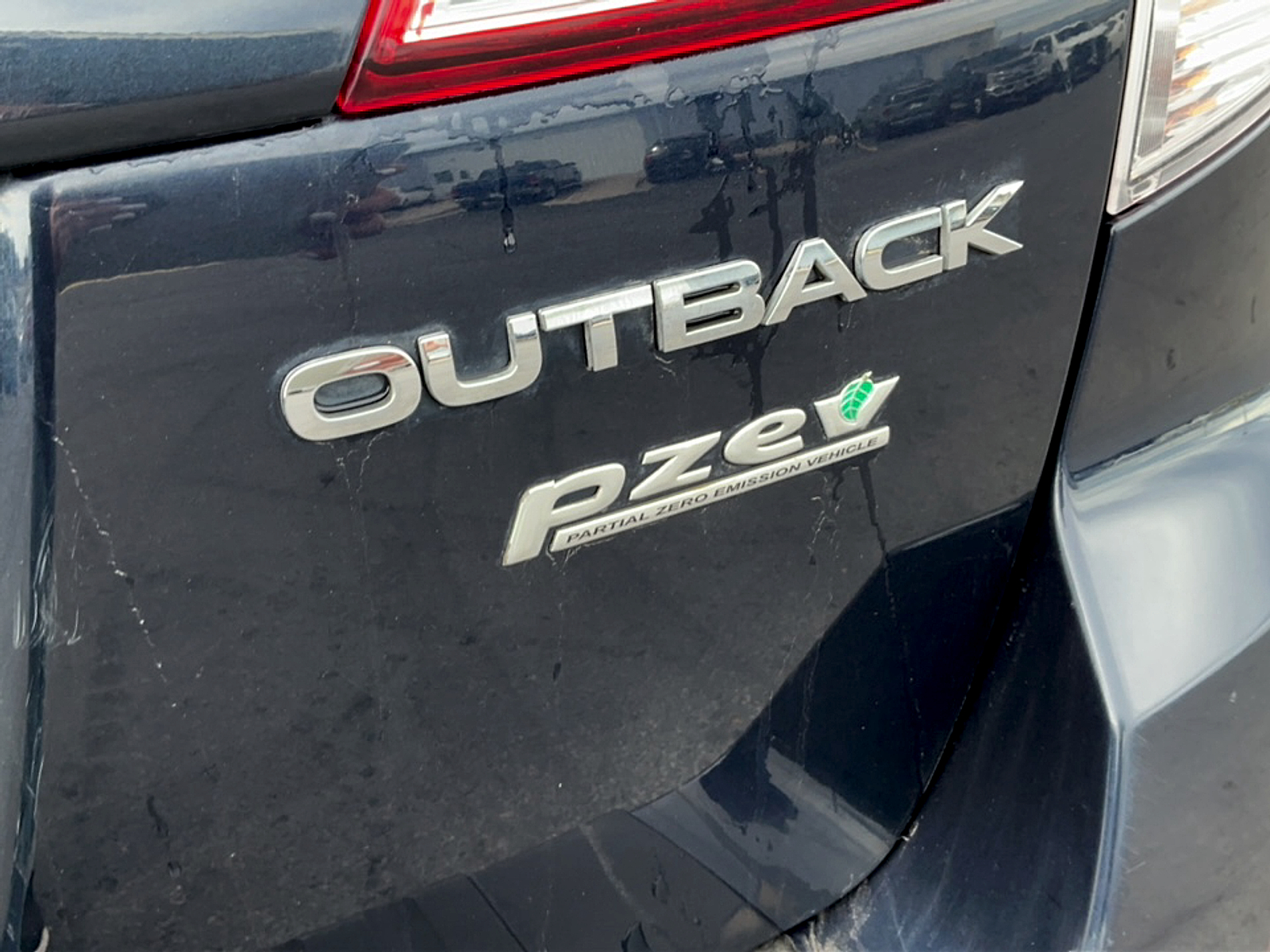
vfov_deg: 45.4
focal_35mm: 31
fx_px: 1137
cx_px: 635
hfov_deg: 58.4
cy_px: 476
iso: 25
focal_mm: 3
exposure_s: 1/120
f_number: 1.8
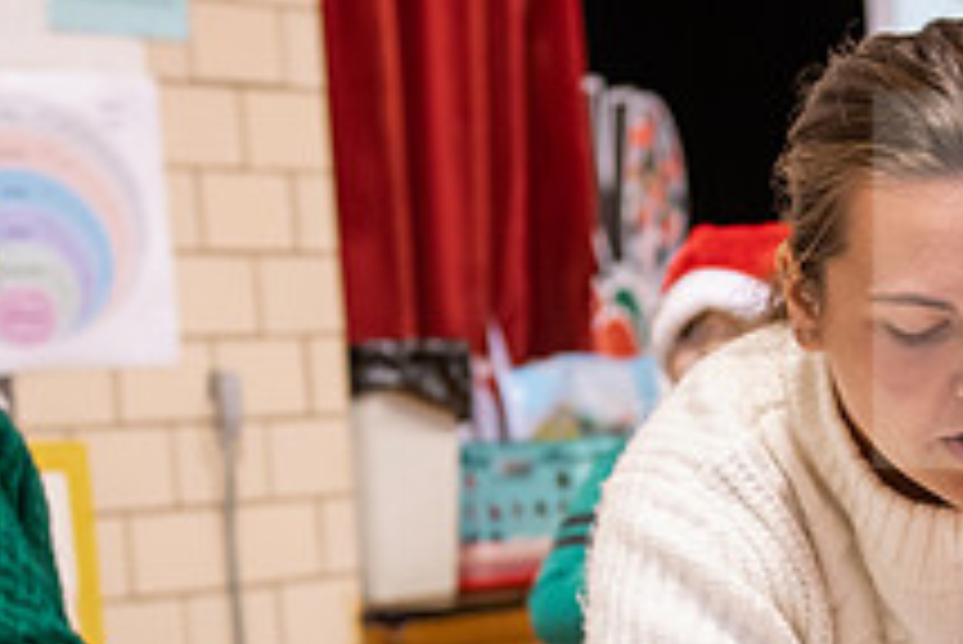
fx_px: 2757
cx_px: 738
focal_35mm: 103
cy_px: 637
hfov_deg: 19.7
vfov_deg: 13.1
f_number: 3.2
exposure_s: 1/160
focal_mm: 38
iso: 1000
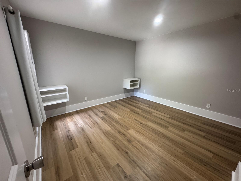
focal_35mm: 14
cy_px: 90
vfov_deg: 85.7
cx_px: 120
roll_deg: -0.5
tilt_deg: -13.8
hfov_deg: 102.1
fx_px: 97
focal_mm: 2.22
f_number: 2.2
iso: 250
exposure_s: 1/60
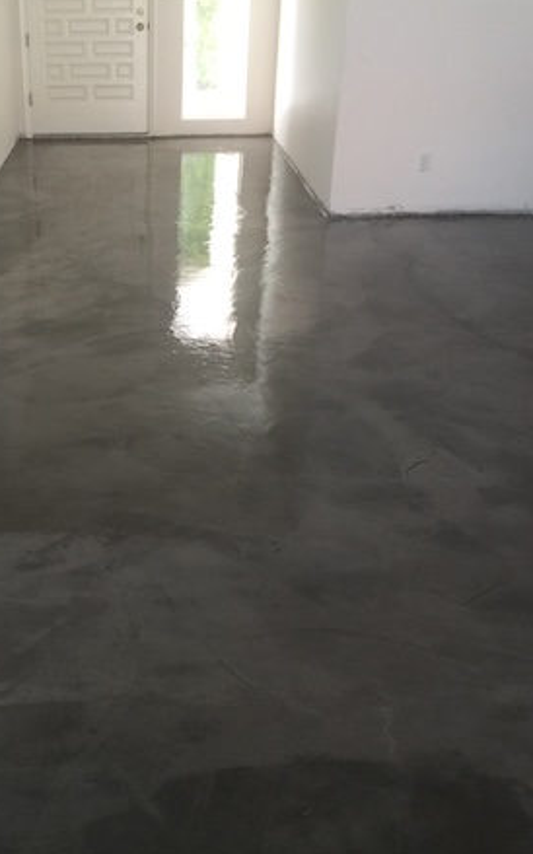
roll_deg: +0.3
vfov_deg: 47.2
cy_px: 428
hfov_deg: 29.8
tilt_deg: -23.9
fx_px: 977
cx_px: 105
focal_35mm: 42
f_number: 2.2
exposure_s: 1/30
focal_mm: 4.15
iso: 40
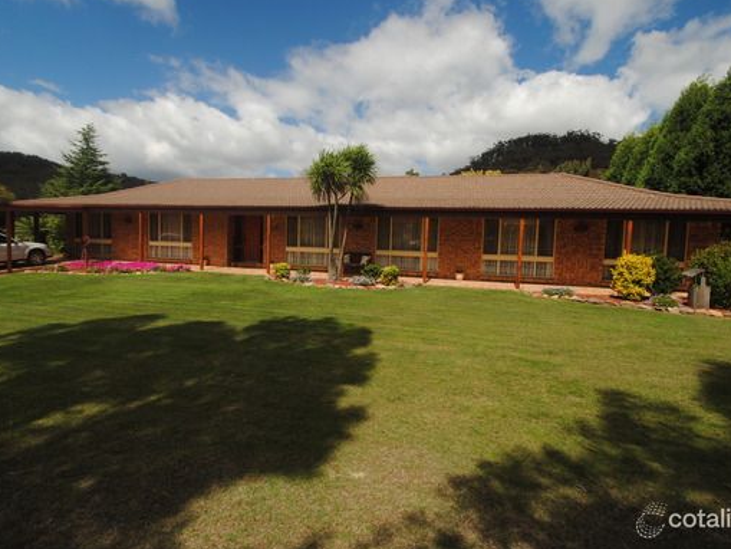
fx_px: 359
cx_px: 352
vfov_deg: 74.7
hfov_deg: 91.0
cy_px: 269
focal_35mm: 17
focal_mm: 10
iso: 100
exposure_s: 1/200
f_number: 11
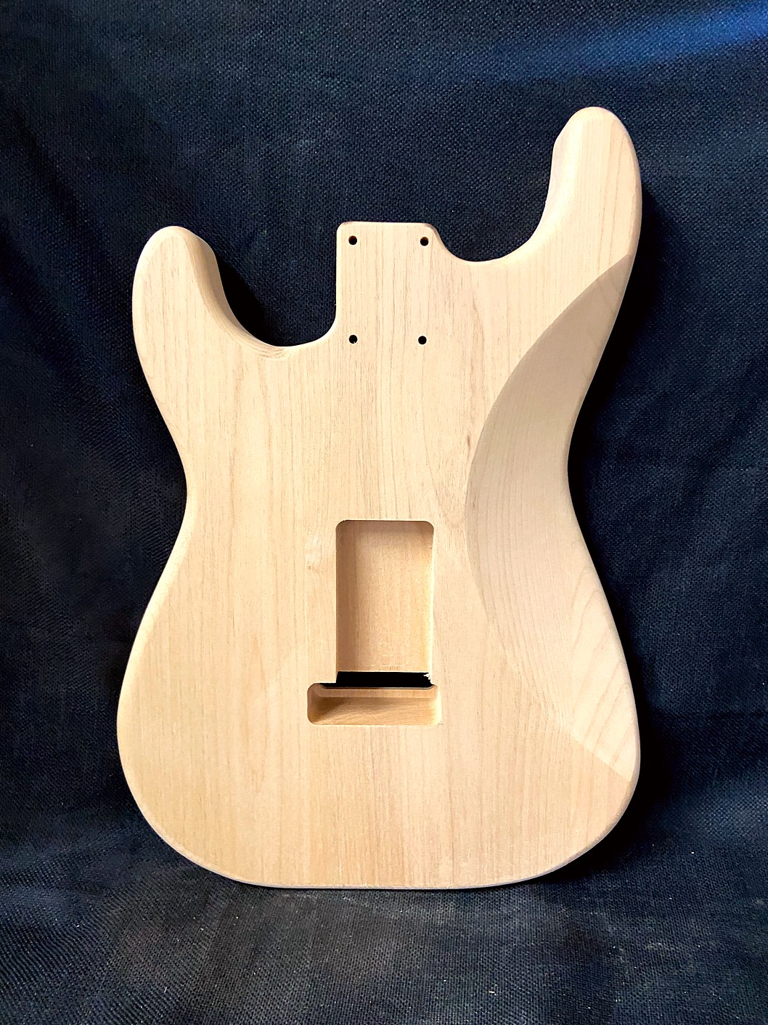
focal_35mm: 26
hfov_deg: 53.1
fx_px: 769
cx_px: 384
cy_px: 512
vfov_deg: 67.3
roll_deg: +0.6
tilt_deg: -20.7
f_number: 1.8
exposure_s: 1/40
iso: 400
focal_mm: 4.25
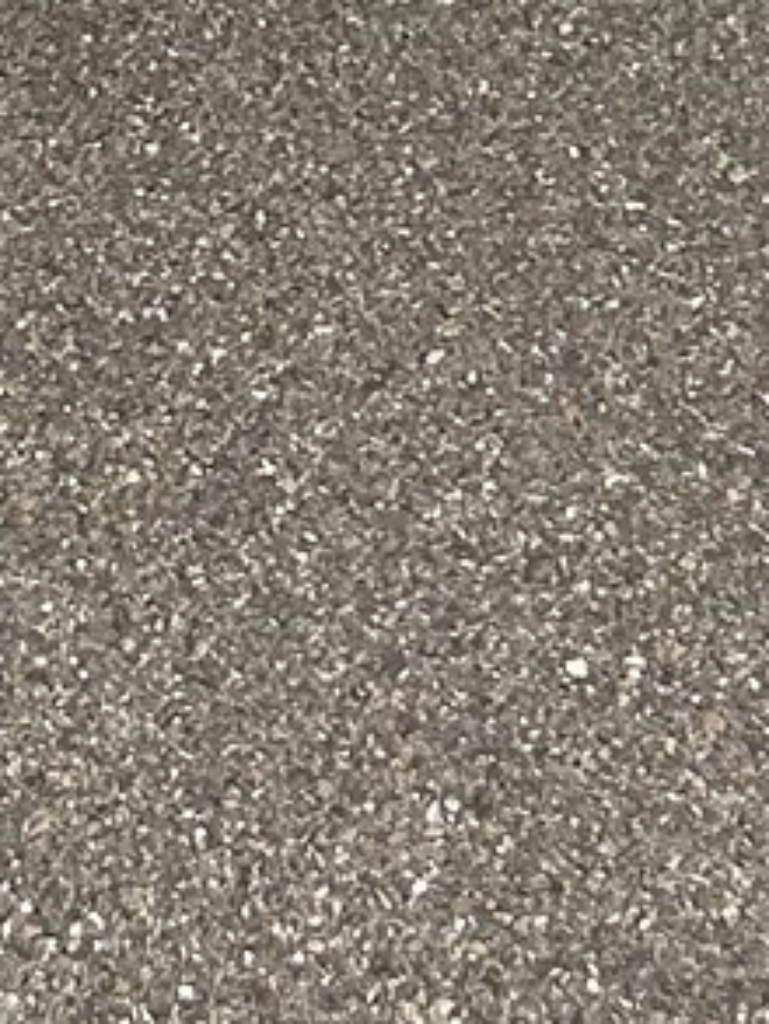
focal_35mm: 179
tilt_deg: -16.8
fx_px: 5298
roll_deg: -0.7
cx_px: 52
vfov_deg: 9.2
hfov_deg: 8.3
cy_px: -1901
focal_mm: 5.7
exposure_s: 1/658
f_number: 1.5
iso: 50
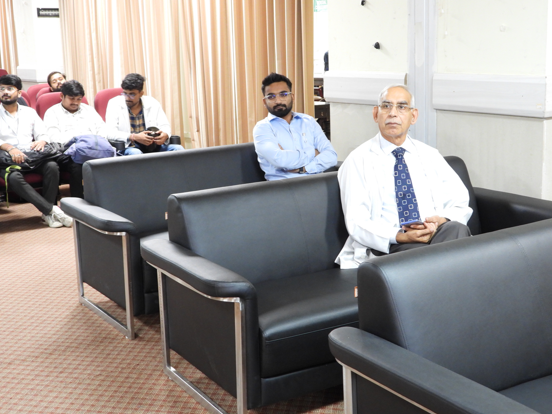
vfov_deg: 29.7
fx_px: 781
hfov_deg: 38.9
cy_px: 201
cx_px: 288
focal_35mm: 49
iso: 500
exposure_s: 1/8
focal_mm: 8.5
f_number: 3.2
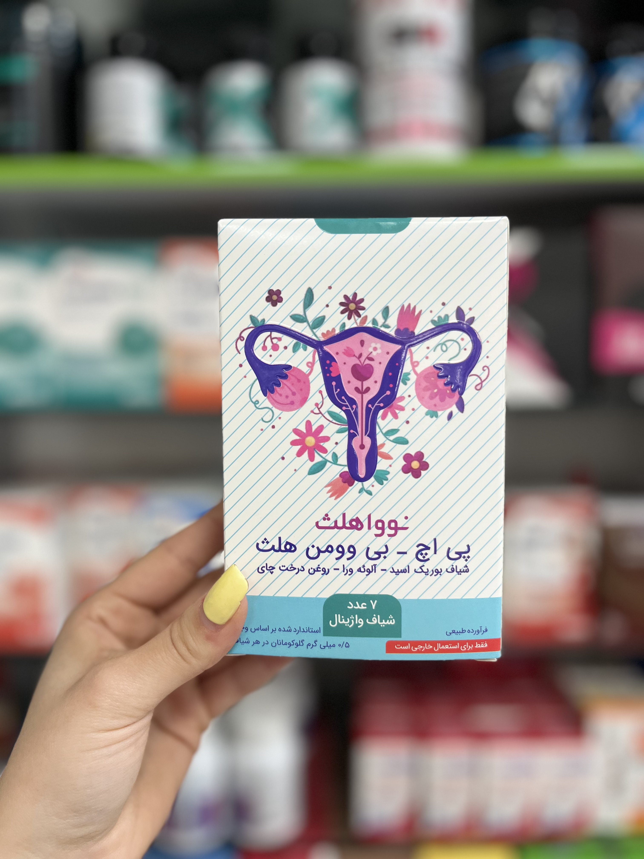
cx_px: 322
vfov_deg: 67.3
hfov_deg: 53.1
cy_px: 430
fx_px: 645
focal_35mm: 26
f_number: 1.6
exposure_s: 1/100
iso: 80
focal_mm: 5.1
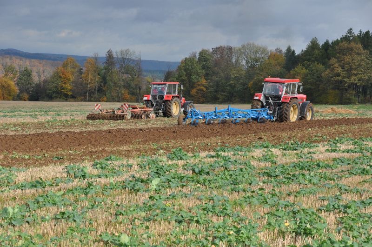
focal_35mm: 105
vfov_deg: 13.0
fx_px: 1083
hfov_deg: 19.5
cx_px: 186
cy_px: 124
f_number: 8
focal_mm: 70
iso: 200
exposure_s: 1/250
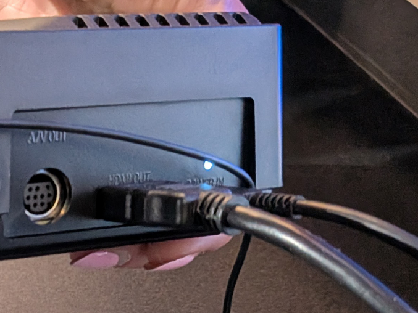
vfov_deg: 28.2
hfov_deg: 34.1
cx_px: -2
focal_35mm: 51
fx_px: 616
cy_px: 229
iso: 535
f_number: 1.7
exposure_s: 1/60
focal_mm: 4.5
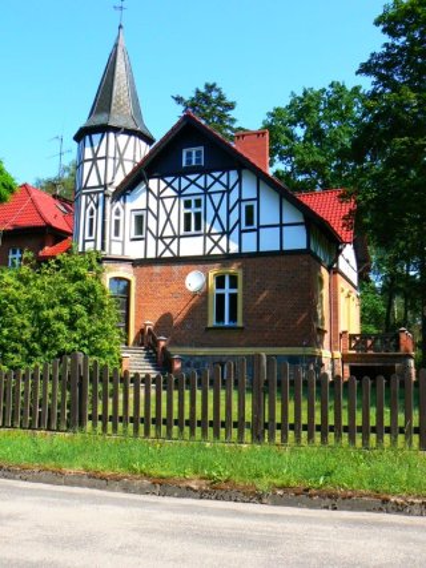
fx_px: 591
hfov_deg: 39.6
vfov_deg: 51.4
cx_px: 213
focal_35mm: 36
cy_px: 284
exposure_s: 1/200
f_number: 5.6
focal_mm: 6
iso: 80
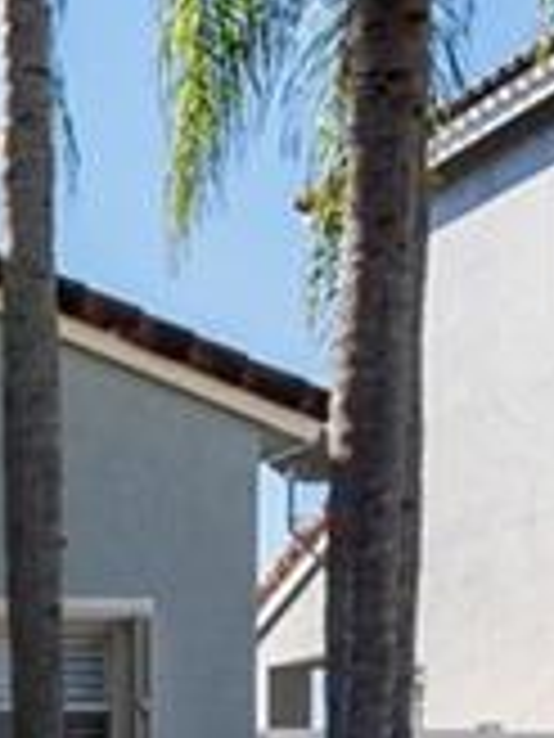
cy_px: 986
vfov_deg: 12.3
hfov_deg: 8.9
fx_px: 3301
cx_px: -617
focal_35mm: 155
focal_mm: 11
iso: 200
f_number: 8
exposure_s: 1/200
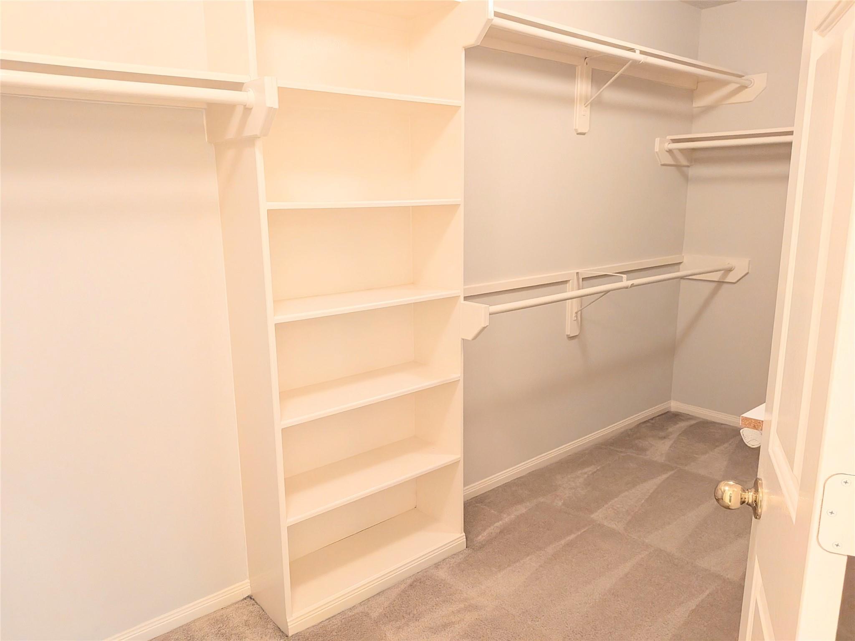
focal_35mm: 24
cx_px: 428
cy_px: 320
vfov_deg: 56.8
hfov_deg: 71.6
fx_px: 593
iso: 896
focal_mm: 4.53
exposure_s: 1/120
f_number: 1.7
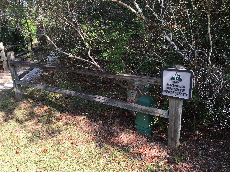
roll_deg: +3.0
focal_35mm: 29
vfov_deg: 48.2
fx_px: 193
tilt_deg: -17.7
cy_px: 86
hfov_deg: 61.7
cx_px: 115
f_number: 2.2
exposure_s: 1/315
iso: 25
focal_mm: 4.15
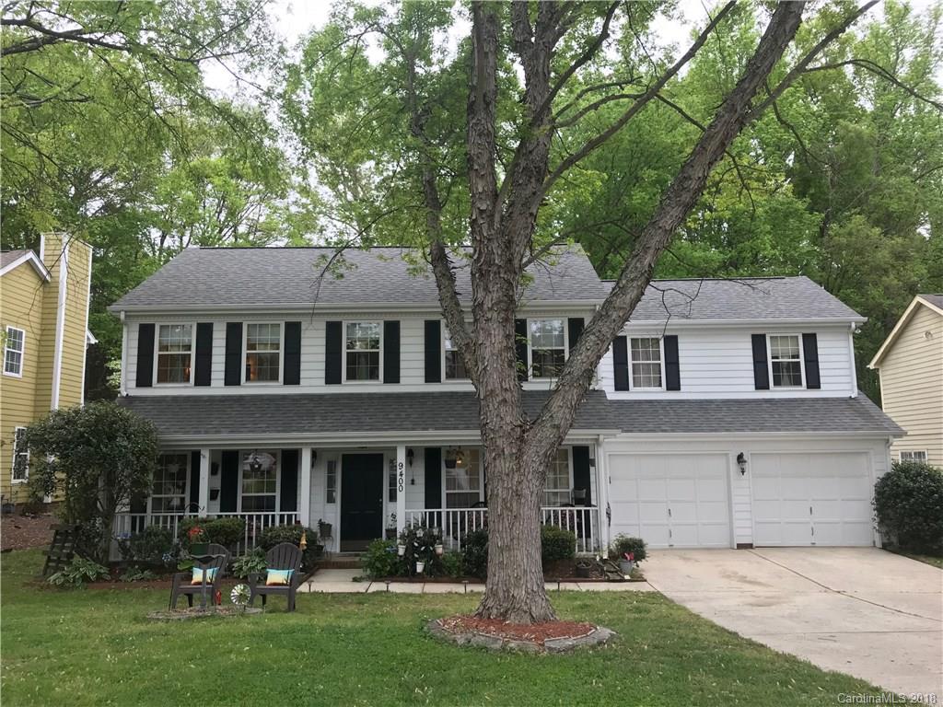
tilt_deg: +7.9
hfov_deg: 63.4
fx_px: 763
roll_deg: +0.9
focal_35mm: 28
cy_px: 354
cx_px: 472
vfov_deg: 49.7
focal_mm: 3.99
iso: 32
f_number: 1.8
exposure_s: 1/120
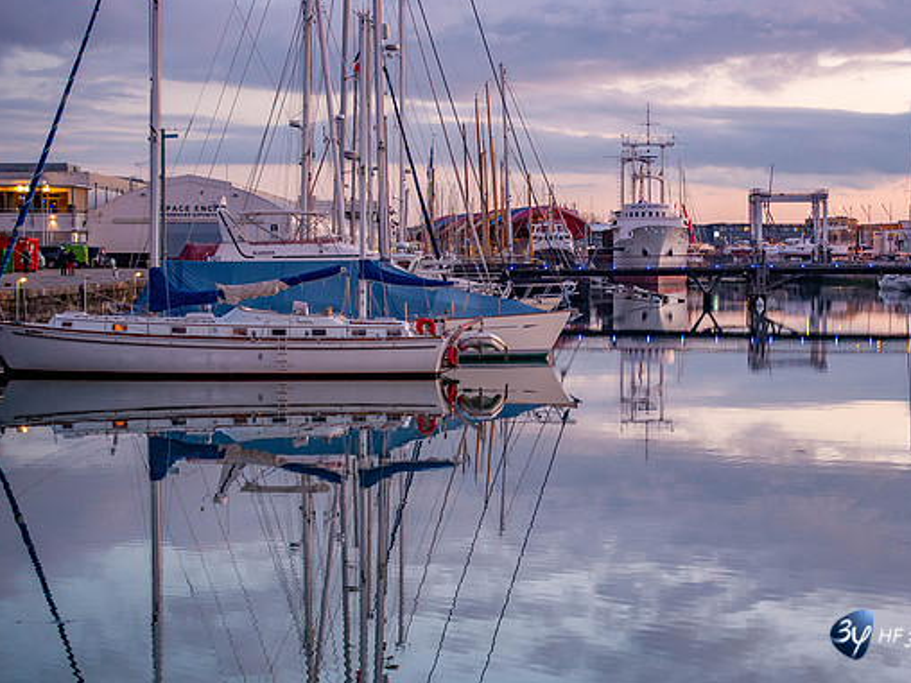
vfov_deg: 15.4
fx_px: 2526
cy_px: 355
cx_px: 592
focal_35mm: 96
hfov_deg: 20.4
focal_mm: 75
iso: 2500
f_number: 2.8
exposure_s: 1/80
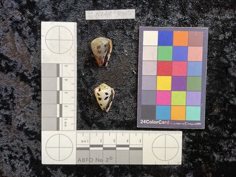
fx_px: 198
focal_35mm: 29
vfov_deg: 48.3
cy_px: 88
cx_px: 118
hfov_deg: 61.6
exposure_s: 1/50
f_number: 1.8
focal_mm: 3
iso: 40
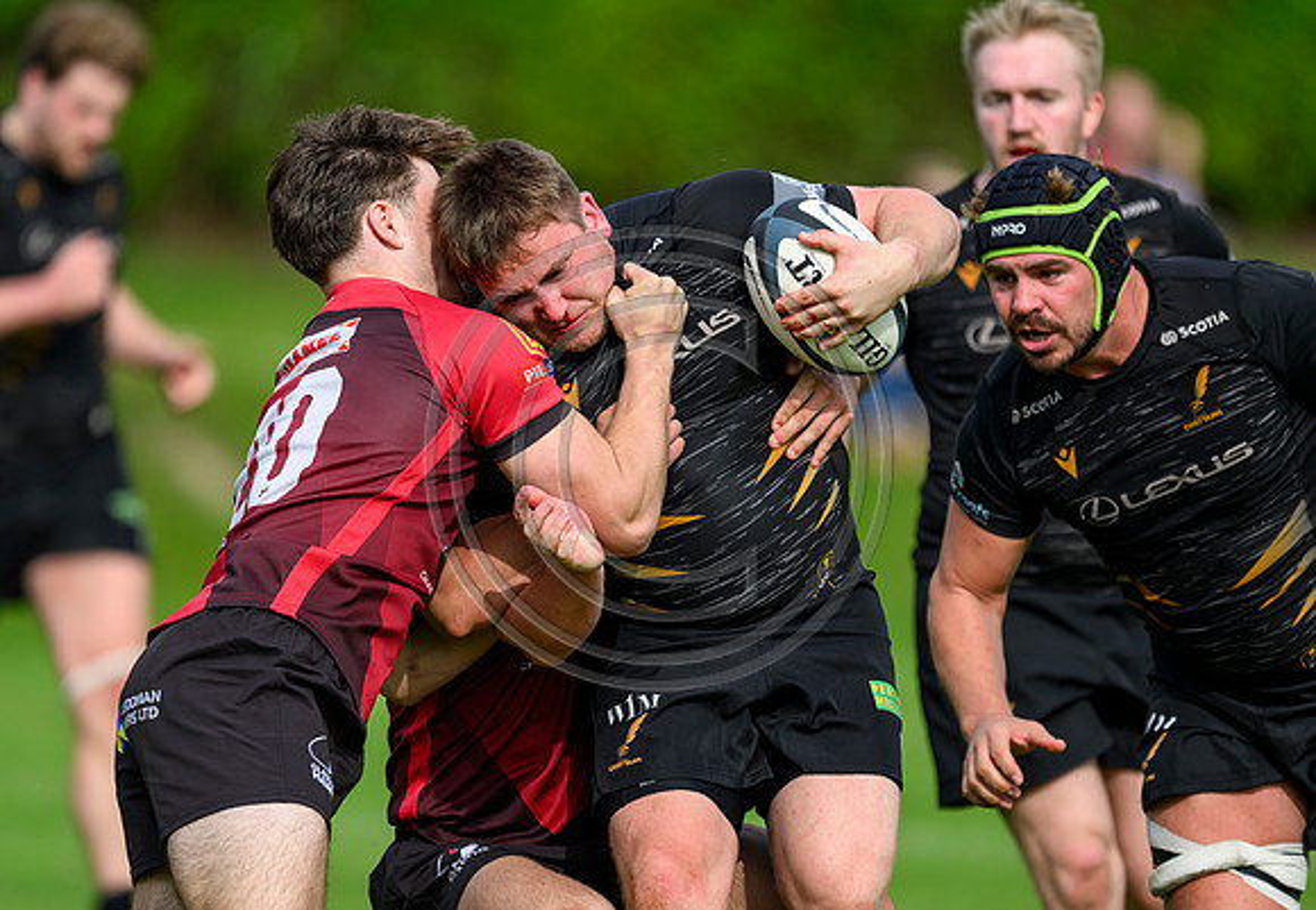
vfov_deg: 2.3
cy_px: 490
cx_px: 580
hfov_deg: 3.3
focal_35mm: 619
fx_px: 22882
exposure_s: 1/3200
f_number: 4
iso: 500
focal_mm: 560
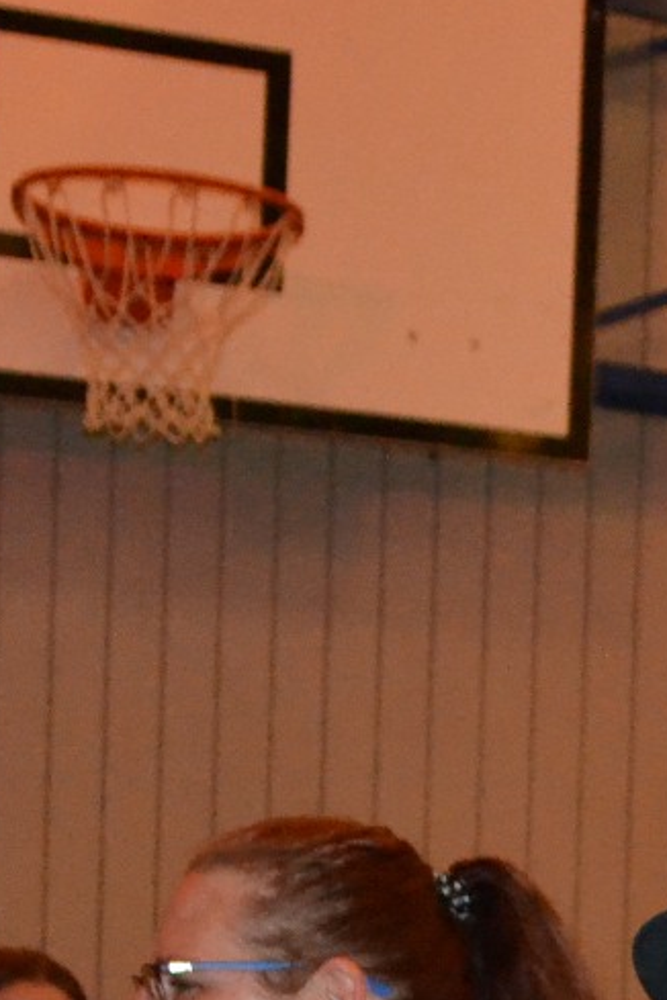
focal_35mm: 113
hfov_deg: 11.5
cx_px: 1086
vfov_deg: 16.9
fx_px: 3140
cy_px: 1353
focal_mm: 18
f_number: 3.5
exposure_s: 1/60
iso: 3200
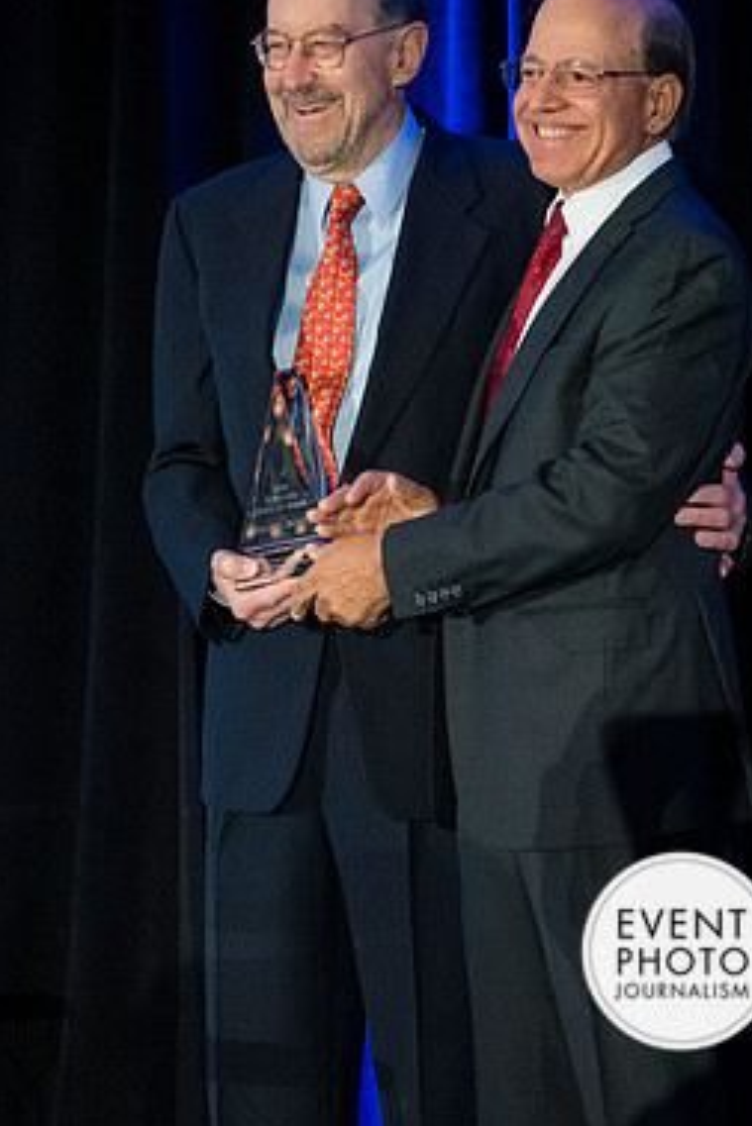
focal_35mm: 133
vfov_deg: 15.4
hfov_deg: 10.3
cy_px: 475
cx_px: 431
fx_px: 4163
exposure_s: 1/125
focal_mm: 75
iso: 10000
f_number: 4
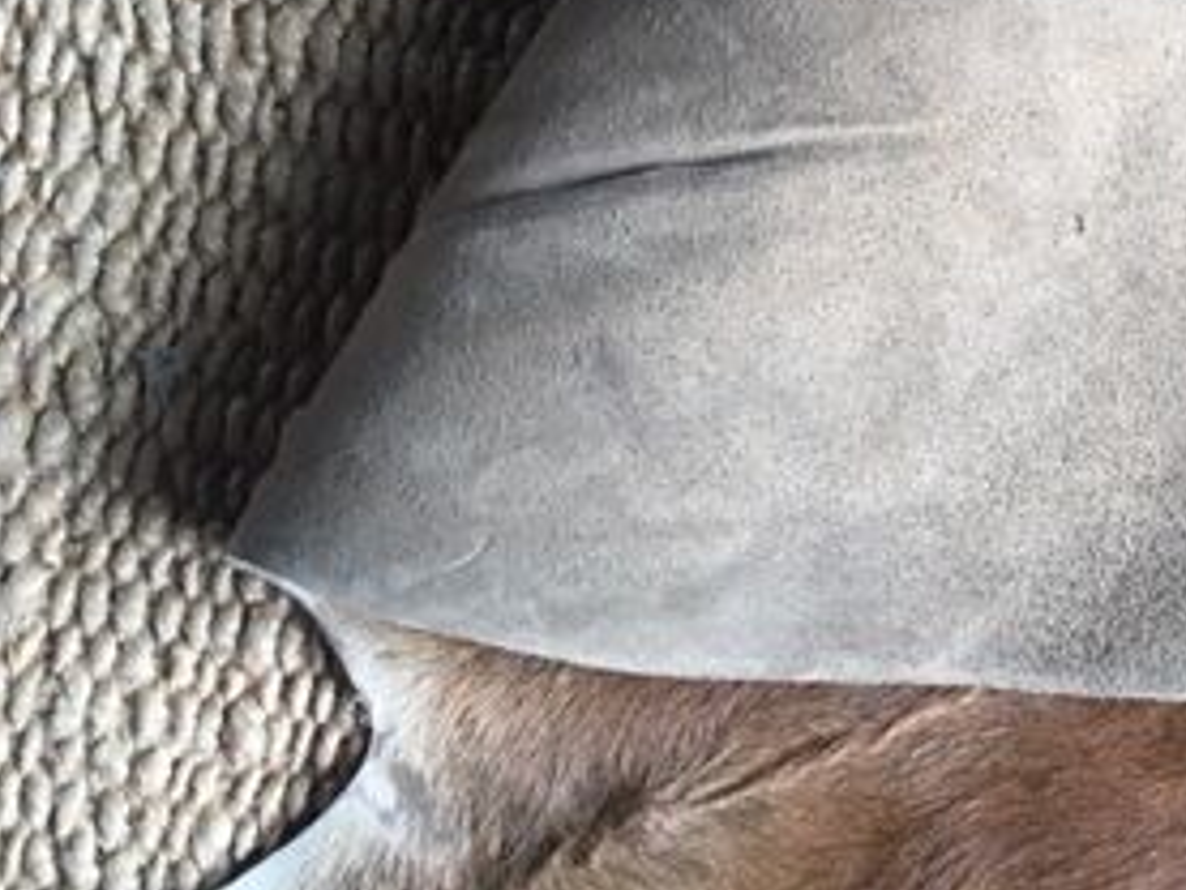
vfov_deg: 21.8
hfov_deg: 26.3
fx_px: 2297
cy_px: 278
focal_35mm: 67
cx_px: 1362
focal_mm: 4.15
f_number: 2.2
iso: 32
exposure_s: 1/33
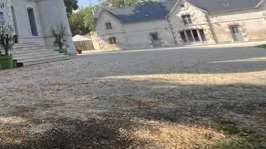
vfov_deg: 27.1
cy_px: -27
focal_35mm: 39
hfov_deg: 35.9
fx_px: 275
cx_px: -75
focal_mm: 1.57
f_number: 1.8
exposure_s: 1/424
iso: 32
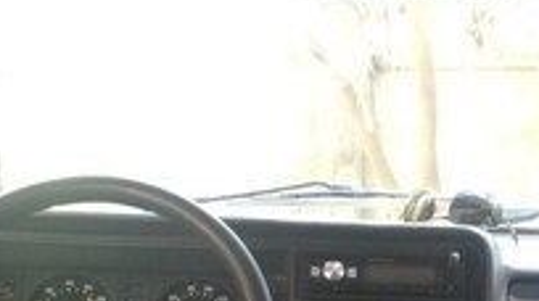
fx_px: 1099
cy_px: 425
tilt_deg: -7.5
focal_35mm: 77
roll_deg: -2.4
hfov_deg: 27.3
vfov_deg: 14.7
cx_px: 378
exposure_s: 1/33
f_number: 2.2
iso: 250
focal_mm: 4.15
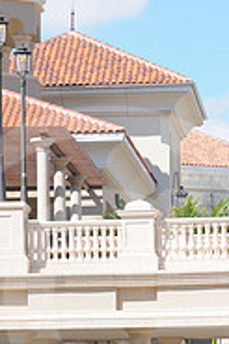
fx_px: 2438
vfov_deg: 8.0
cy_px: 335
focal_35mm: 255
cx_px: 98
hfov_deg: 5.4
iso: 500
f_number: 6.3
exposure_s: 1/1000
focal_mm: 70
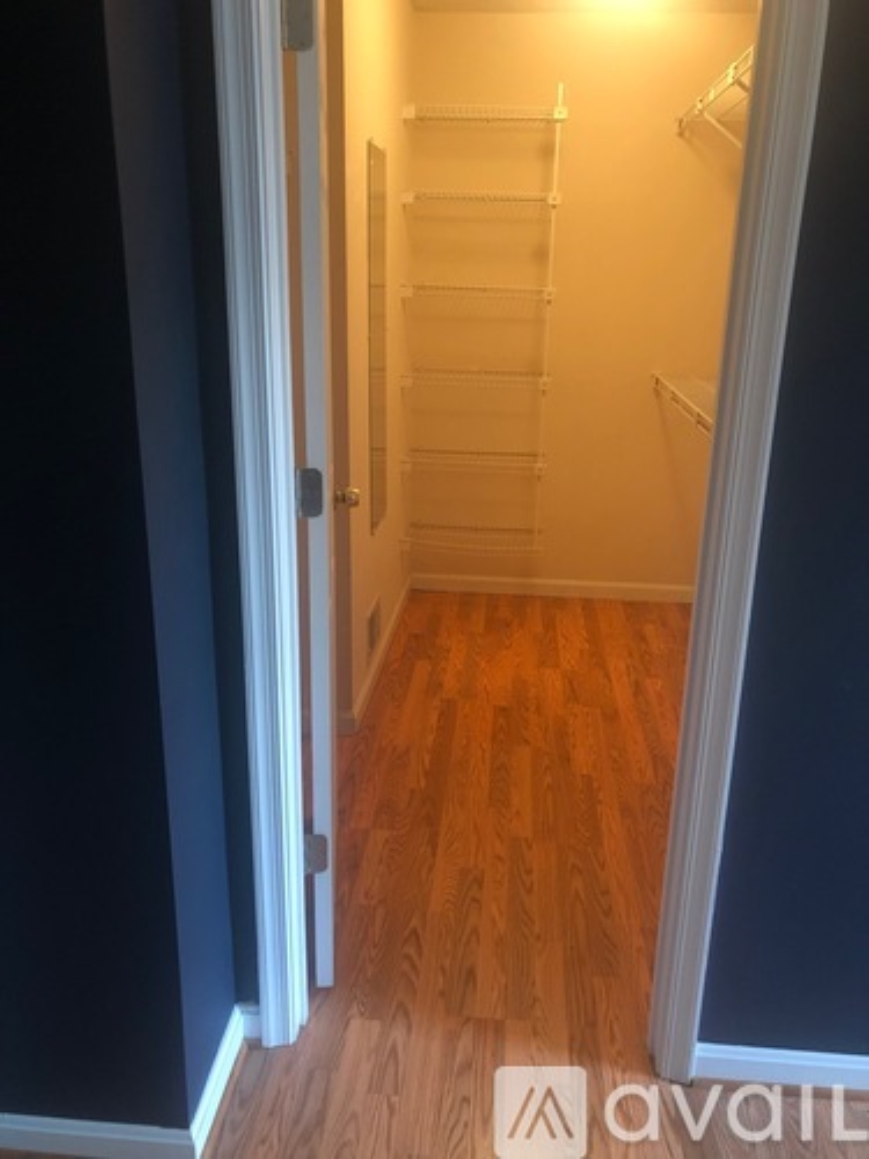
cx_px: 434
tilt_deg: -18.3
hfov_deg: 49.7
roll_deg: -0.6
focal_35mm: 28
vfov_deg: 63.4
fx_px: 937
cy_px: 580
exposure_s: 1/15
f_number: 1.8
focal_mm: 3.99
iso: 80
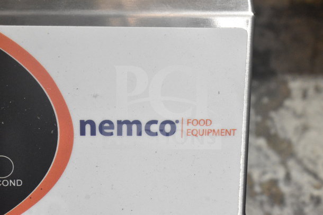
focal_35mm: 82
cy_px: 108
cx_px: 162
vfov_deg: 16.6
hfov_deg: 24.6
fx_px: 740
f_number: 10
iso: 6400
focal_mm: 55
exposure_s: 1/400
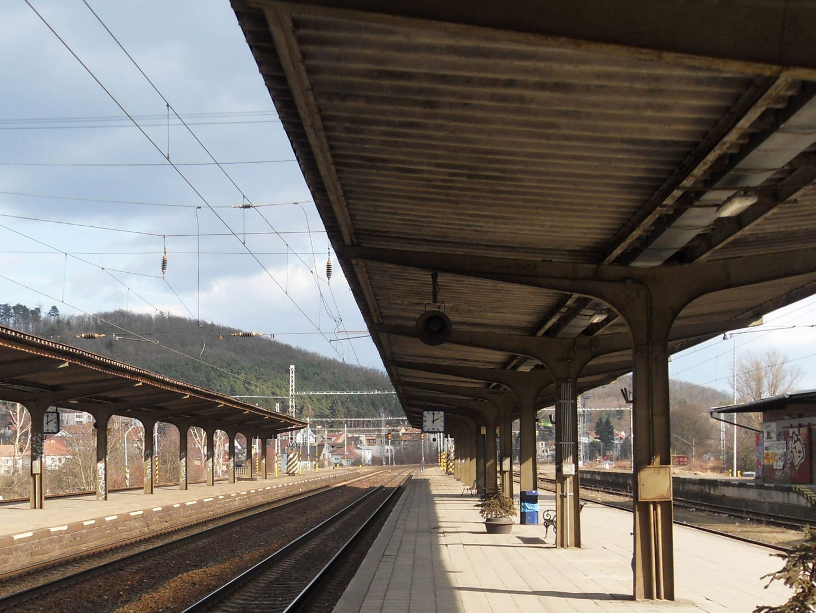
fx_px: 1155
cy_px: 424
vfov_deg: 29.4
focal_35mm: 49
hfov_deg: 38.6
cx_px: 301
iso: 80
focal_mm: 6.3
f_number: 8.2
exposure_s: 1/90
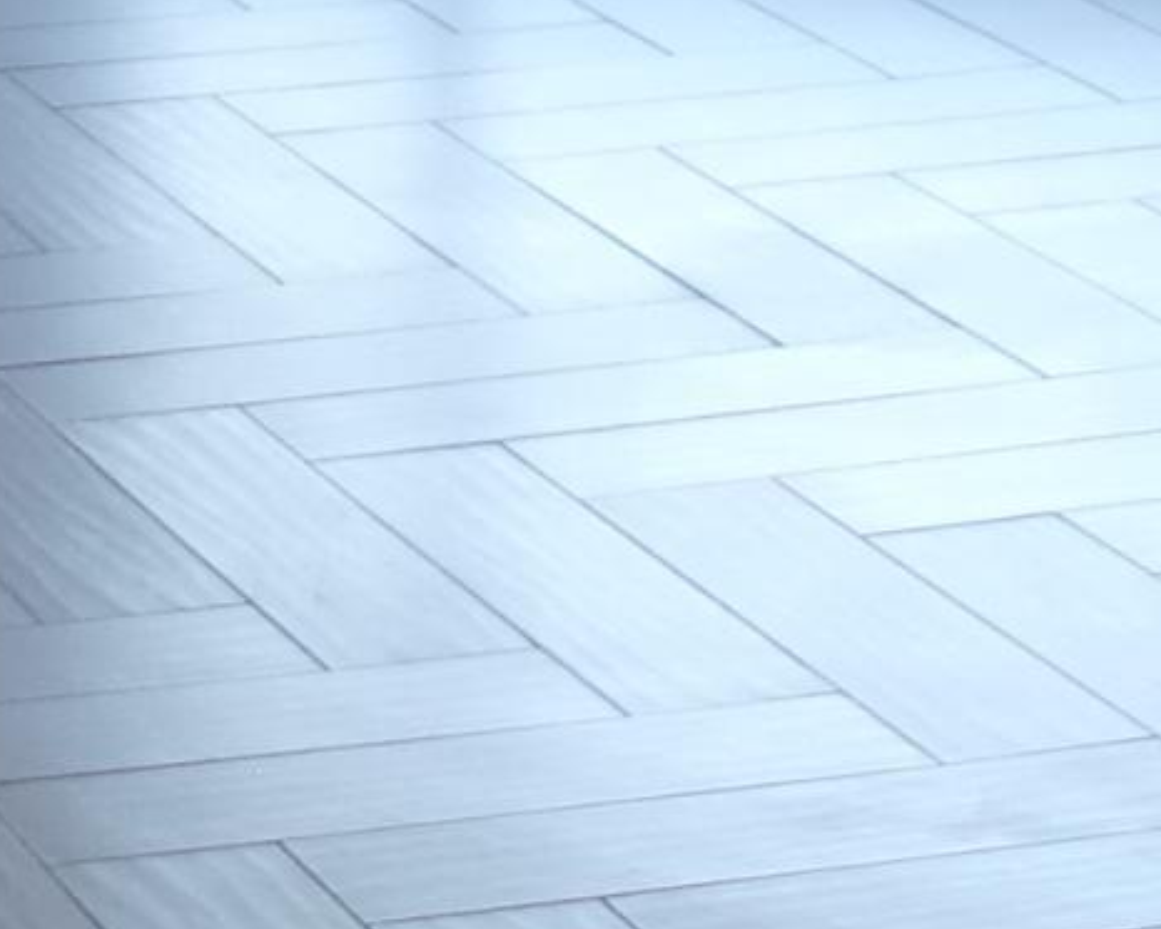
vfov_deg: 7.2
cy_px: -1395
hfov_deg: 9.2
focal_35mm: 201
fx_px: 6908
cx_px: -818
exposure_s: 1/60
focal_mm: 6.3
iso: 100
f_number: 2.8
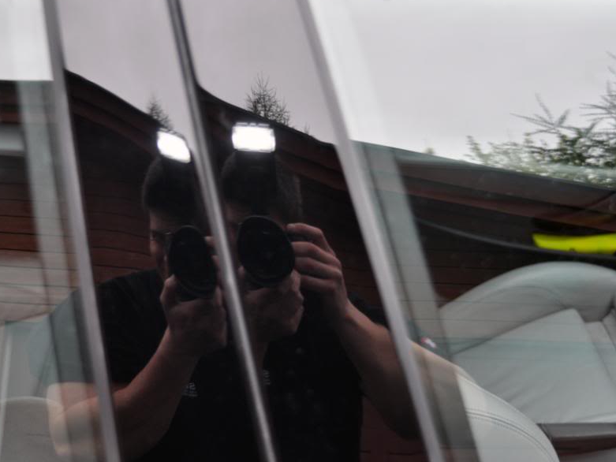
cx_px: 257
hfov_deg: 28.5
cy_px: 232
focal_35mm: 68
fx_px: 1210
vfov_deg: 21.6
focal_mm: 36
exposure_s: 1/60
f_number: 4.5
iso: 360
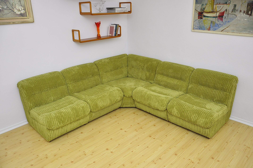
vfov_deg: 47.8
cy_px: 84
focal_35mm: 27
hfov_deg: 67.4
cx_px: 126
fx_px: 190
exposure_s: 1/200
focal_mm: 18
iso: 400
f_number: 4.5
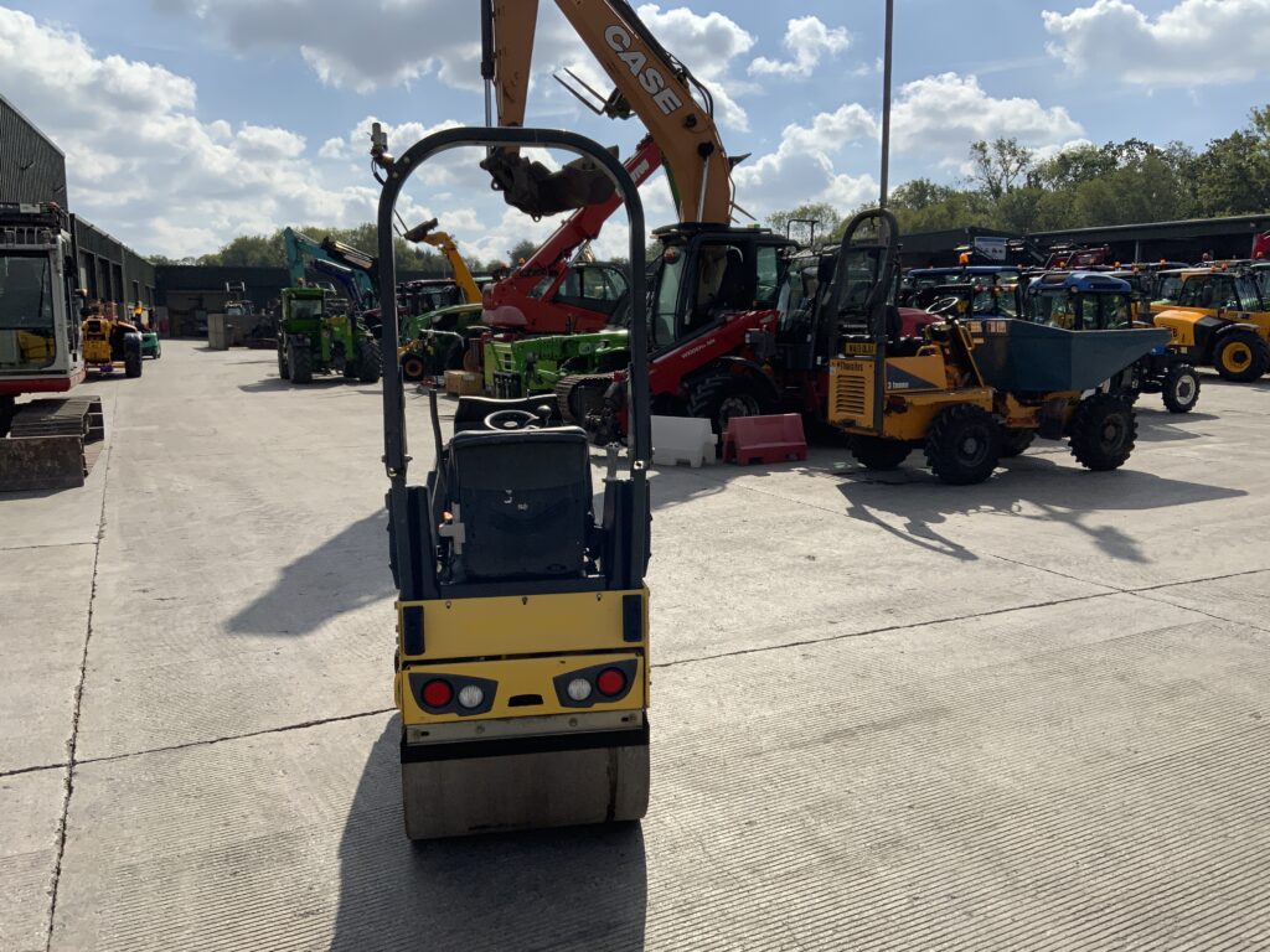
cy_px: 476
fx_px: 1064
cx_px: 635
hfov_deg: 61.7
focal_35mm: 29
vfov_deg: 48.2
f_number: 1.8
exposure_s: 1/4405
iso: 20
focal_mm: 3
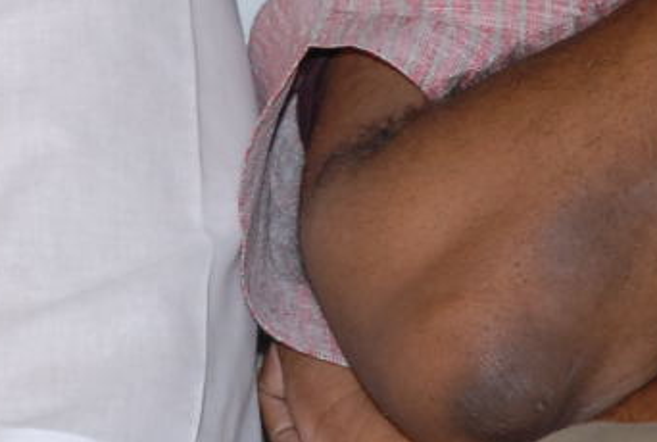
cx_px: 188
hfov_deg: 2.6
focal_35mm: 786
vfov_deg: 1.8
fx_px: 14382
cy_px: -354
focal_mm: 112
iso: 500
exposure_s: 1/125
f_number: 5.6
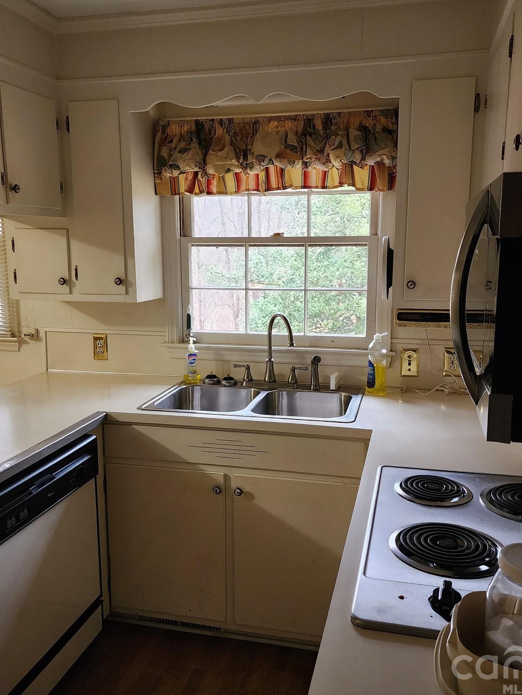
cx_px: 258
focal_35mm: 31
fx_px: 623
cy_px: 350
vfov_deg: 58.3
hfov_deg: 45.5
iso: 640
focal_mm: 6.4
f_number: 1.8
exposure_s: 1/120
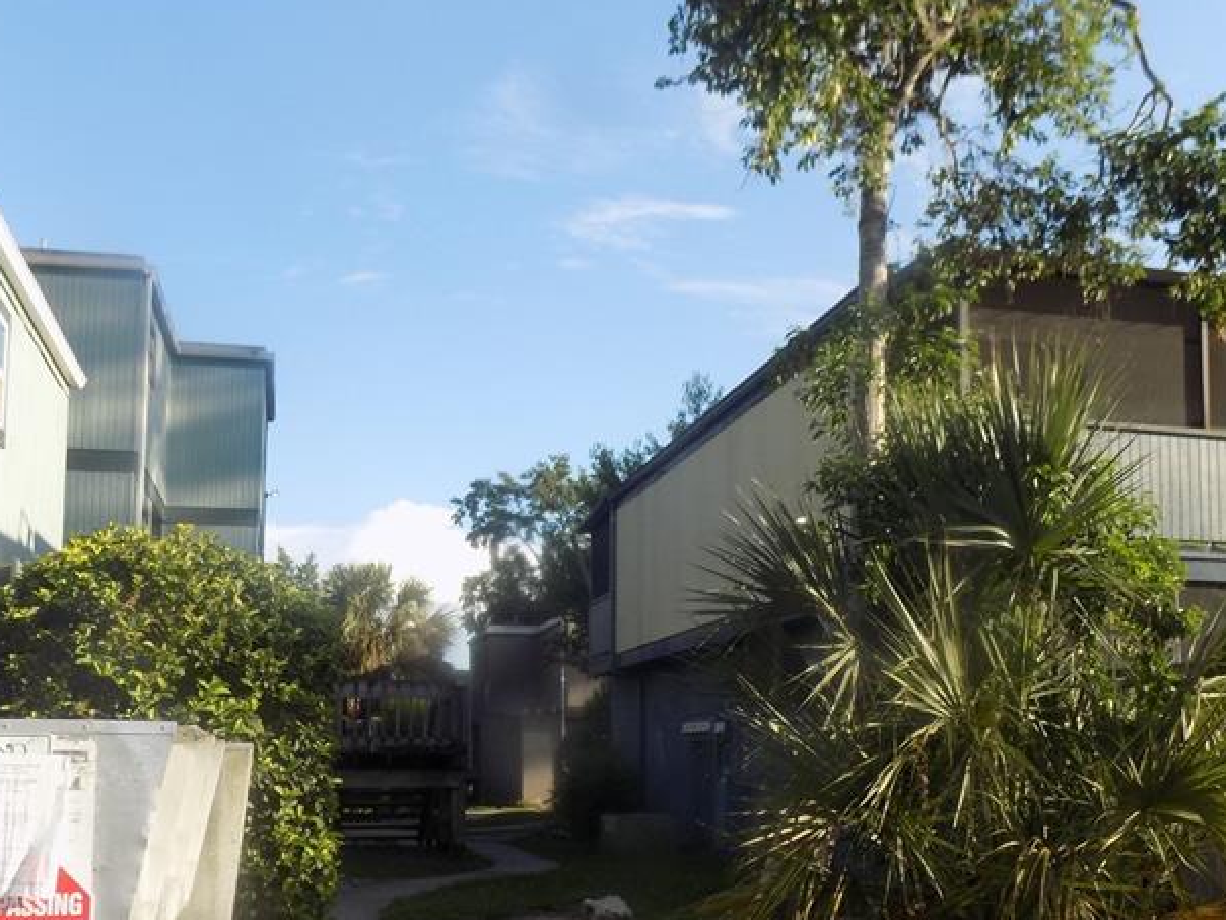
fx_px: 1381
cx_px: 686
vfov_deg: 36.4
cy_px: 628
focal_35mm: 39
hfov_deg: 47.8
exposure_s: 1/400
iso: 80
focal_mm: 4
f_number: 3.1
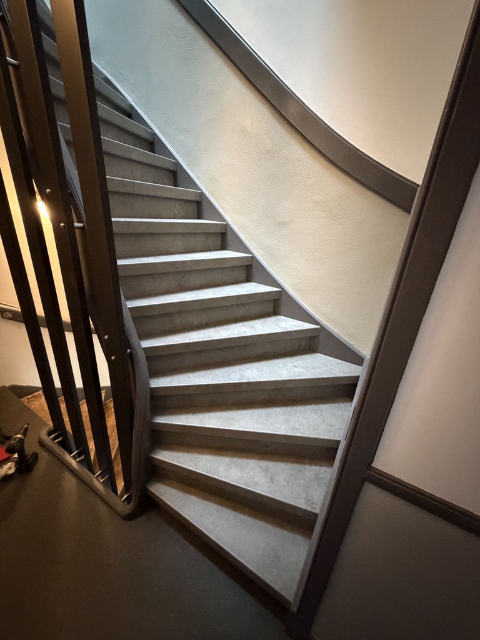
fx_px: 259
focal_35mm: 14
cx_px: 240
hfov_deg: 85.7
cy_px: 320
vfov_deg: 102.1
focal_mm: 2.22
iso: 1250
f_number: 2.2
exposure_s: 1/40
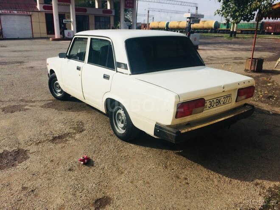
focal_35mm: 29
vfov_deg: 48.2
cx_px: 140
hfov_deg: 61.7
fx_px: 235
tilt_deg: -17.2
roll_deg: -0.4
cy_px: 105
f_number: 2.2
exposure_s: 1/3425
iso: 32
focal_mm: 4.15
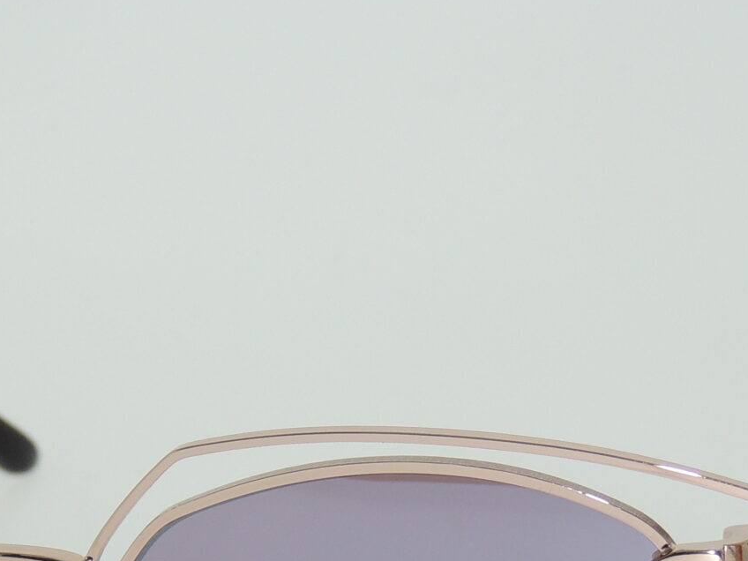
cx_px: 178
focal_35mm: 166
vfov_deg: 8.9
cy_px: 597
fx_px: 3587
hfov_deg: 11.9
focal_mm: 9.8
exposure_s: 1/500
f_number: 3.7
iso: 100
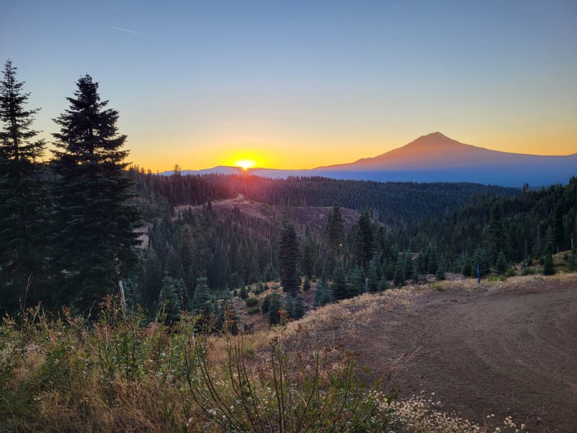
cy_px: 216
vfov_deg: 53.1
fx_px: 433
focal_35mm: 26
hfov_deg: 67.3
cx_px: 288
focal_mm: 5.4
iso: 40
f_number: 1.8
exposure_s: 1/227
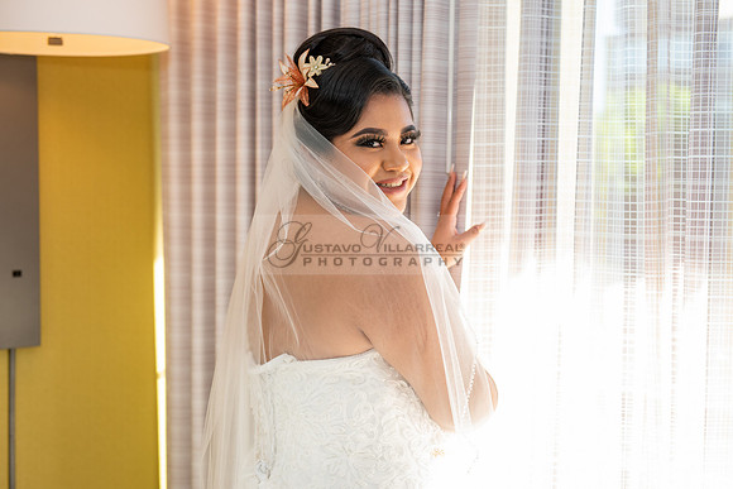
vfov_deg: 24.0
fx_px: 1151
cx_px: 366
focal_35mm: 57
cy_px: 244
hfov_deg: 35.3
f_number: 3.5
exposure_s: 1/160
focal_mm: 52
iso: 400
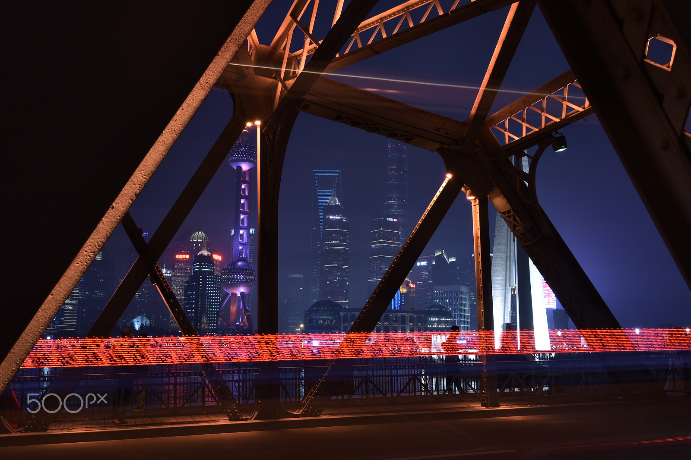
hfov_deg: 53.1
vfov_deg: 36.9
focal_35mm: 36
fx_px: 691
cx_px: 346
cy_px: 230
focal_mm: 24
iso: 100
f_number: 11
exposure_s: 4
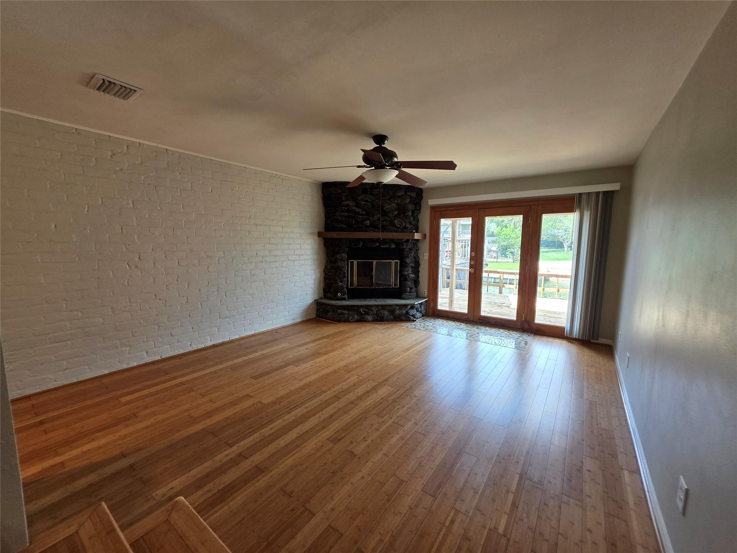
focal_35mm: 13
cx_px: 368
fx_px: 277
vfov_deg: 89.9
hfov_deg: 106.2
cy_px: 276
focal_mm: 2.2
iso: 80
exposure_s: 1/120
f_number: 1.9
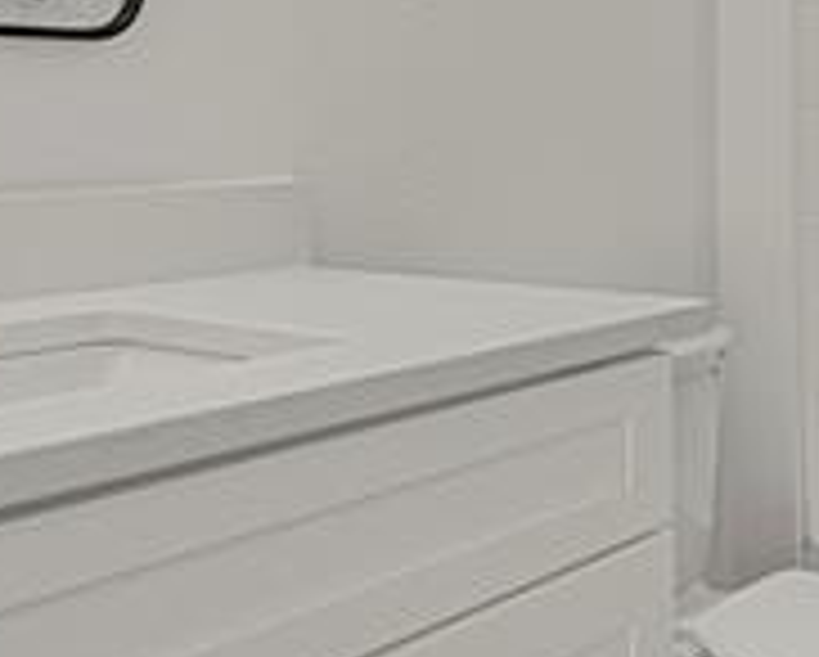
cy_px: 126
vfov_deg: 26.6
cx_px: 580
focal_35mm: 56
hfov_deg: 33.1
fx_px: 1359
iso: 250
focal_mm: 17
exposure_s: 1/1.67
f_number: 8
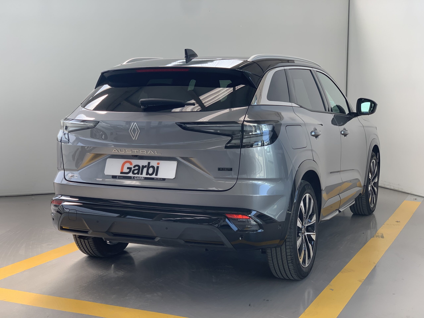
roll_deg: -0.4
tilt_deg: -5.2
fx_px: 637
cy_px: 159
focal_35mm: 52
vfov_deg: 28.0
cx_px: 212
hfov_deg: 36.8
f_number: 2.4
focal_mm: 6
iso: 16
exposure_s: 1/94
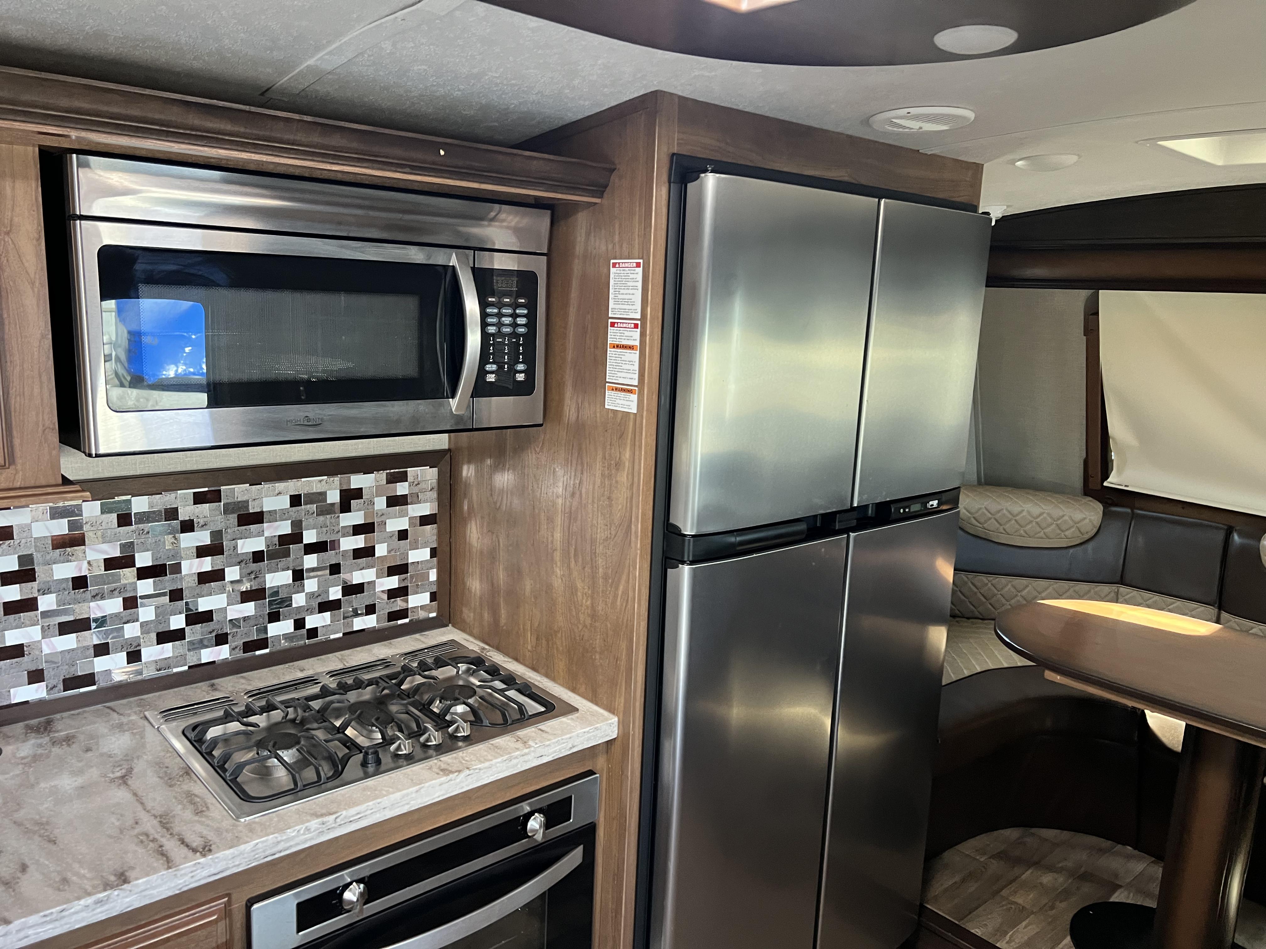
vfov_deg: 53.1
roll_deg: -3.1
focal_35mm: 26
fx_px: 951
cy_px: 474
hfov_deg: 67.3
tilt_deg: -12.6
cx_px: 633
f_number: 1.5
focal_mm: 5.7
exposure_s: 1/60
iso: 320
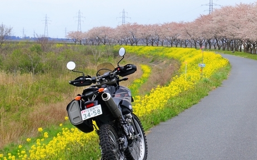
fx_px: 1295
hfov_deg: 11.3
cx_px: 213
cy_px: 56
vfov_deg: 7.1
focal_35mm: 185
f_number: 16
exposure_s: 1/125
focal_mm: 105
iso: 800
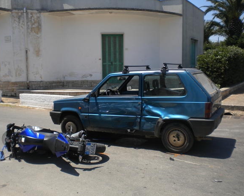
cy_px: 101
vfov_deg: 39.2
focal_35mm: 38
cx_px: 111
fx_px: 274
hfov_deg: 47.9
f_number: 4.6
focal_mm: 6.3
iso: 80
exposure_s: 1/617
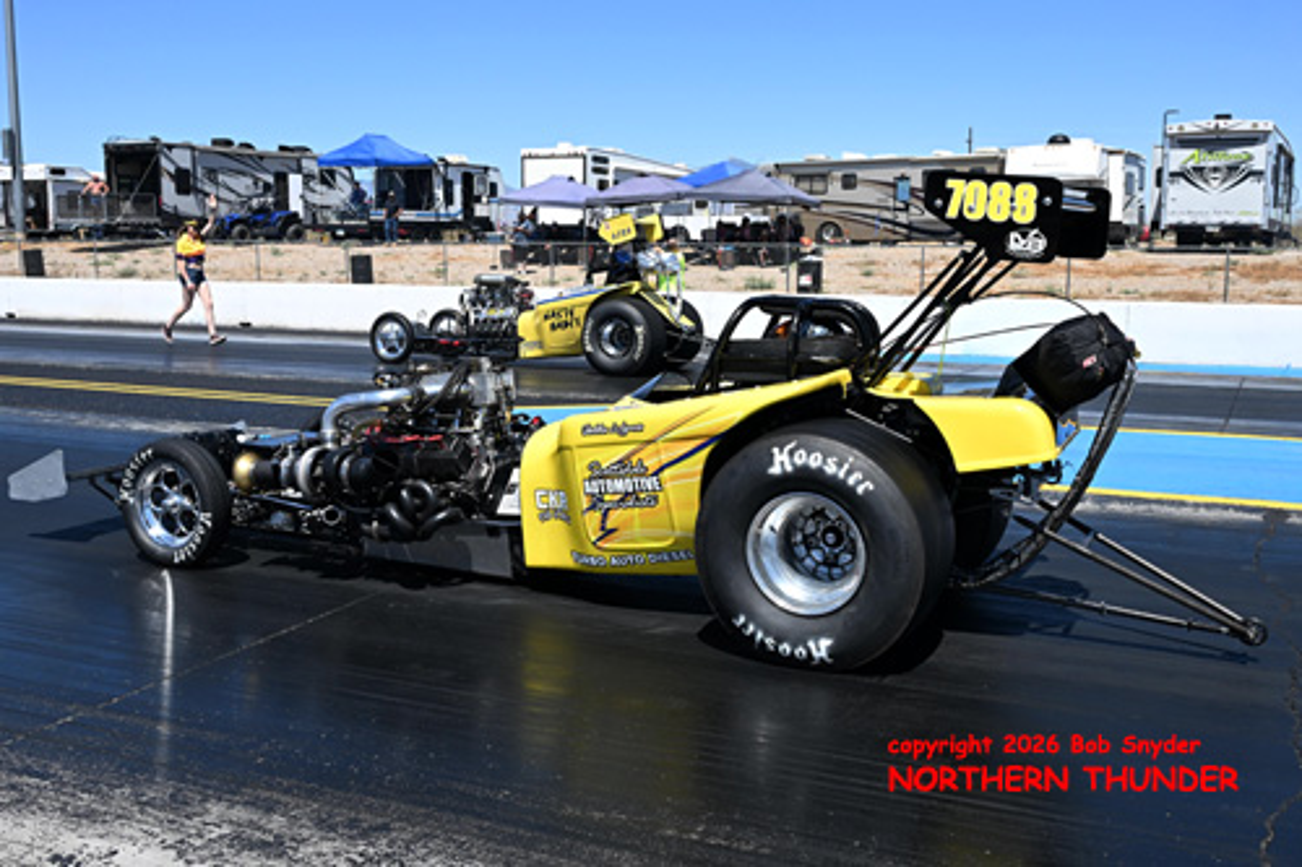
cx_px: 651
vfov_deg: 36.8
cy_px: 434
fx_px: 1301
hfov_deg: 53.1
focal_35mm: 36
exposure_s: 1/2000
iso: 400
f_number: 5.6
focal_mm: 24
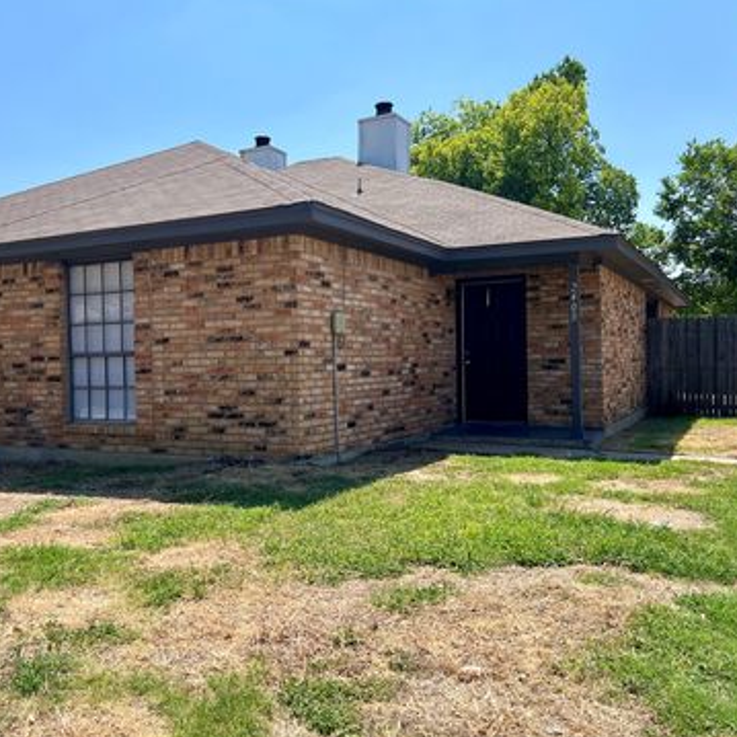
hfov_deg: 50.8
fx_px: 771
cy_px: 364
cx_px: 294
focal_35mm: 32
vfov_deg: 51.1
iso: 50
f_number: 1.5
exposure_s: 1/3571
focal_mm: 5.7
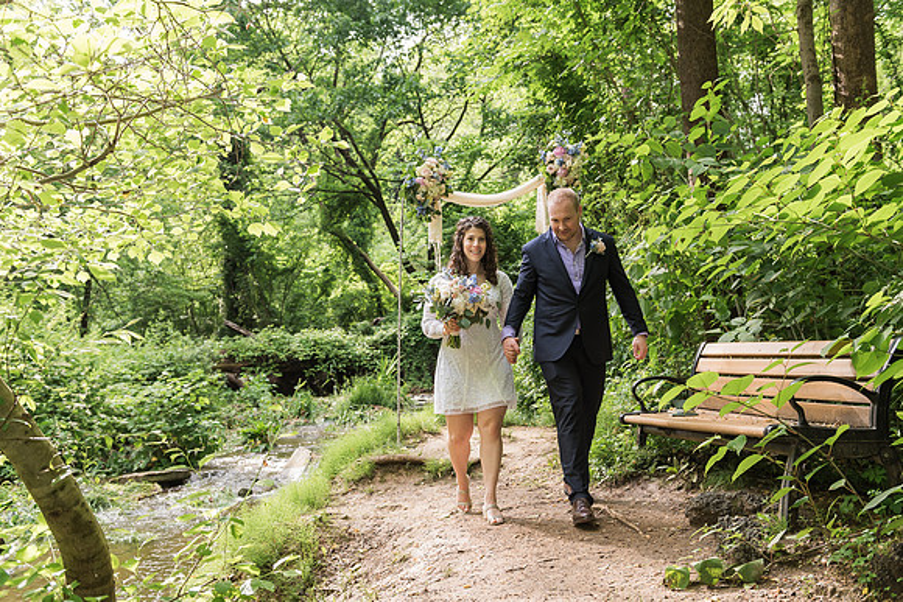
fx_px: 890
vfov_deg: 37.4
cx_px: 456
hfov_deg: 53.8
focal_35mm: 35
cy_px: 295
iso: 200
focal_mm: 34
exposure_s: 1/160
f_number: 4
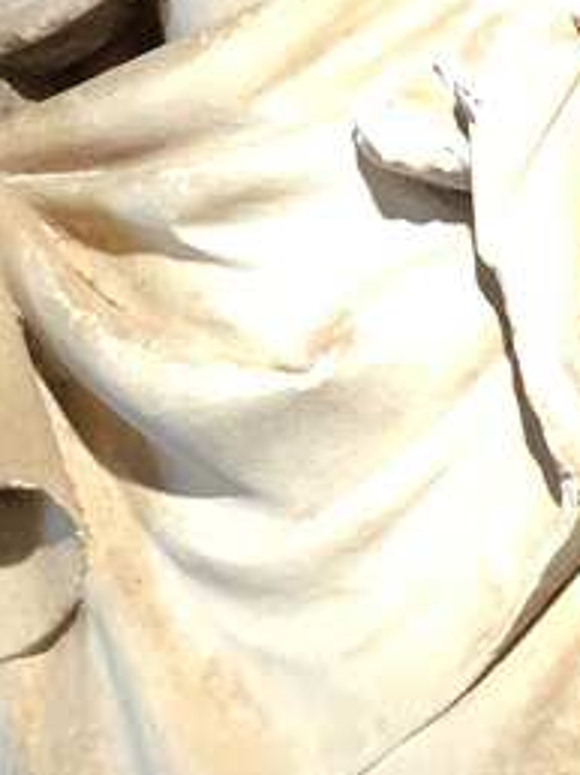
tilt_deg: -1.6
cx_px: 292
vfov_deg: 8.2
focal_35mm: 242
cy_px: 676
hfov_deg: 6.1
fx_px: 5415
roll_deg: +1.3
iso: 50
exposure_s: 1/50
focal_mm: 6
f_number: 2.4
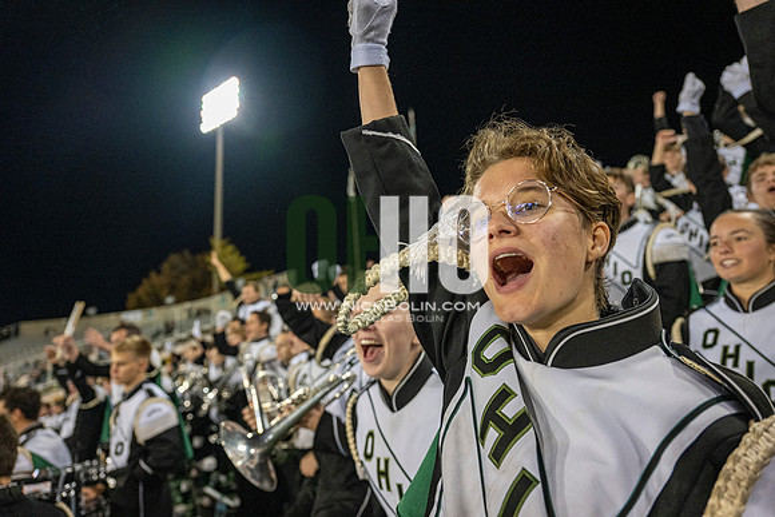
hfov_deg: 71.5
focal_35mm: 25
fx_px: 538
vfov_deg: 51.3
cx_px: 388
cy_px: 258
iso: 2000
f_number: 3.2
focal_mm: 25
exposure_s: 1/500
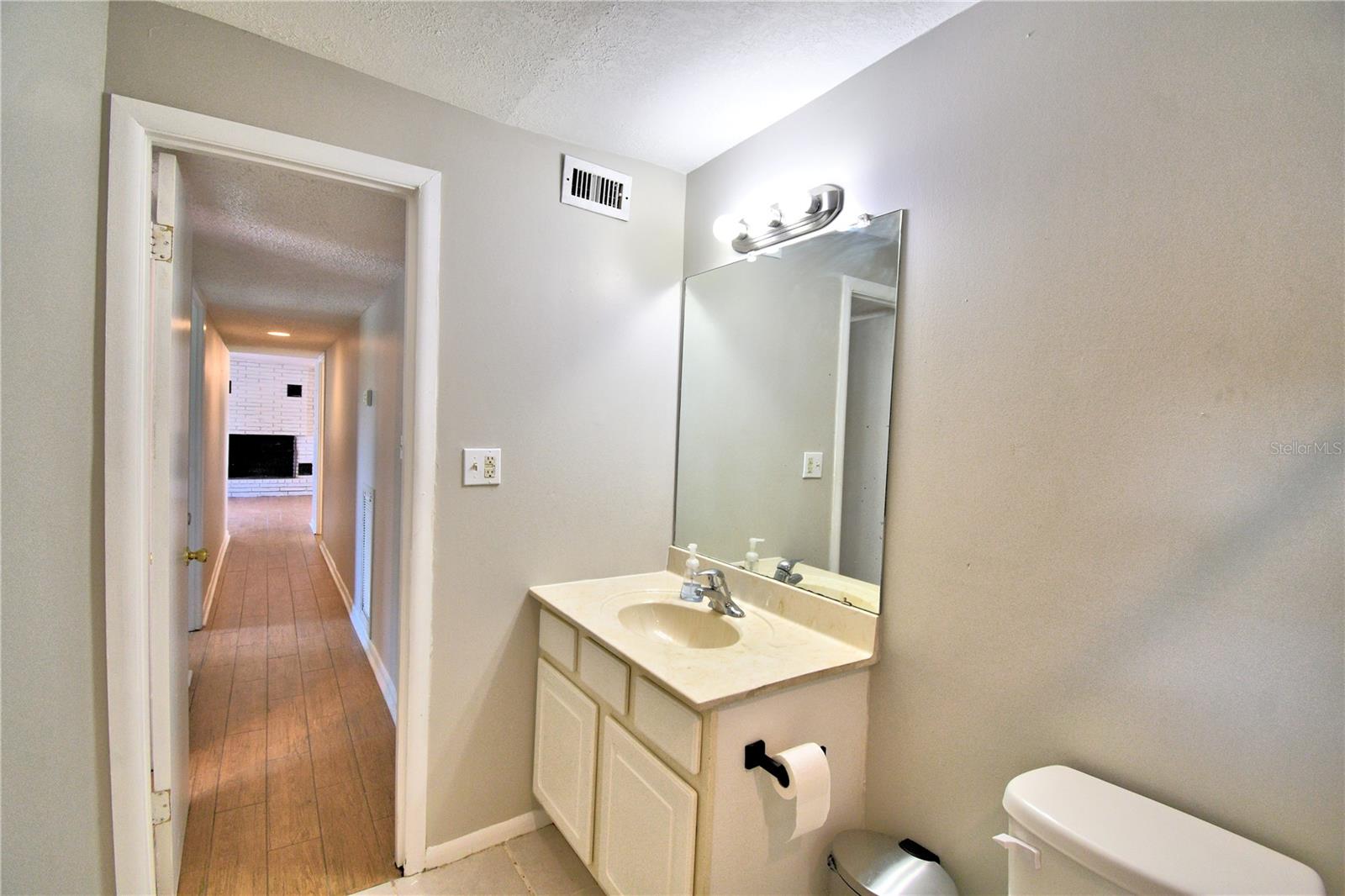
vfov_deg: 77.3
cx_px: 672
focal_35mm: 15
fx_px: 560
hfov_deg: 100.4
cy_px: 448
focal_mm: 10
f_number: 4.5
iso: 400
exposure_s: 1/50
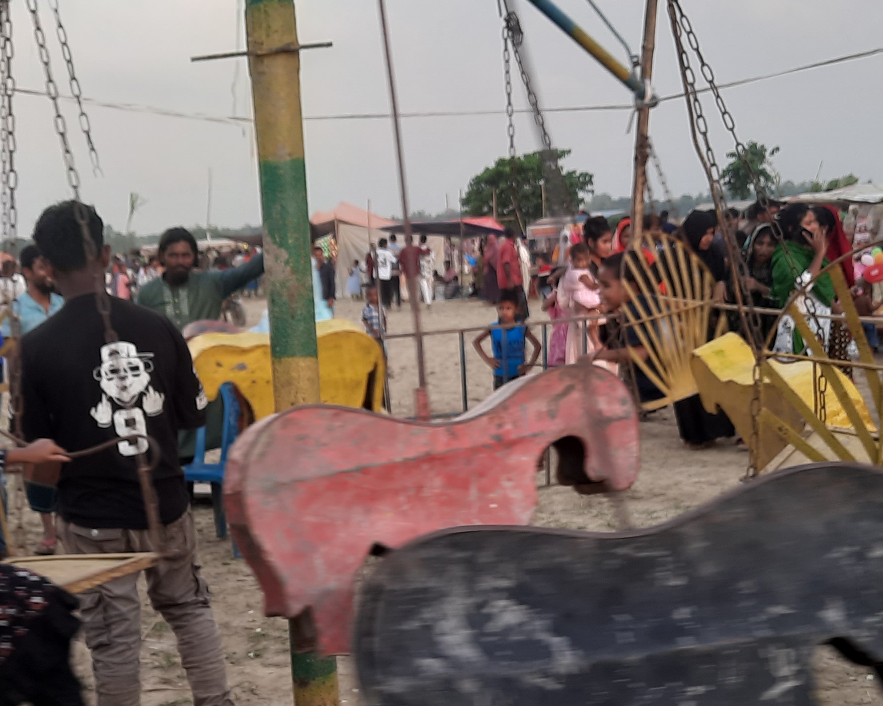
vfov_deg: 27.3
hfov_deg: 34.1
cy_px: 520
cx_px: 358
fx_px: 1437
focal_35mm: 55
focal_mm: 4.6
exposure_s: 1/137
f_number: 2
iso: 20
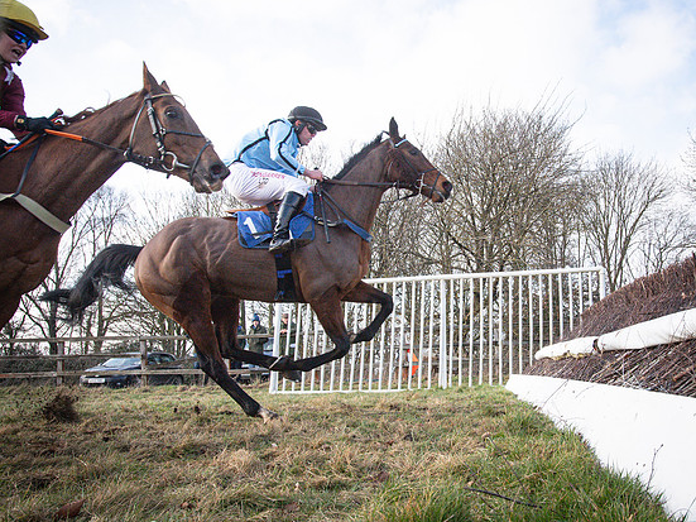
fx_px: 623
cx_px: 466
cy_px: 294
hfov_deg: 57.1
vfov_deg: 45.3
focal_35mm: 31
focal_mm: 20
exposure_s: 1/1600
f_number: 8
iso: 2000
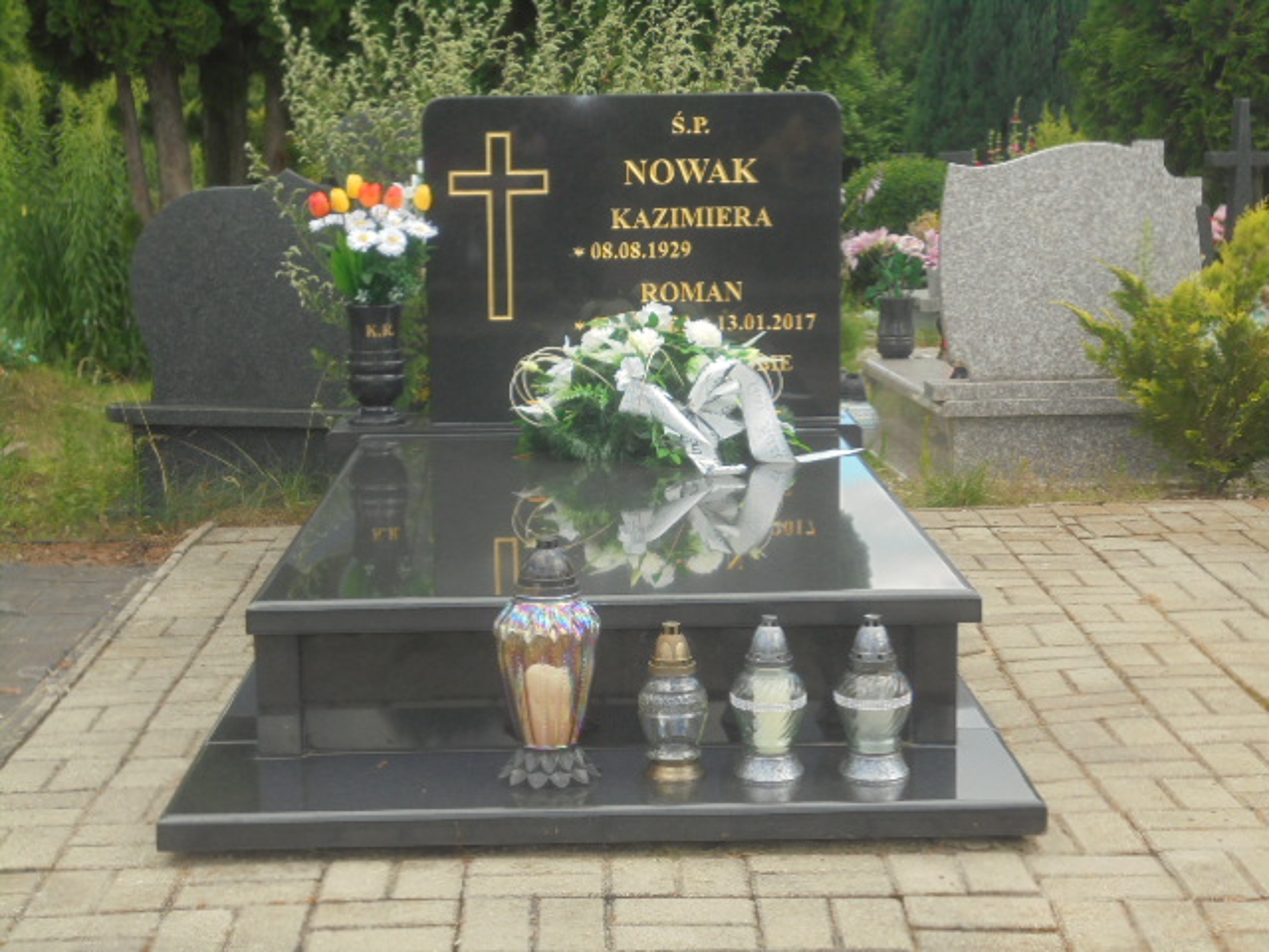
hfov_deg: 30.3
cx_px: 634
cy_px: 476
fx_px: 2346
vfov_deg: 22.9
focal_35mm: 64
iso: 100
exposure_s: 1/125
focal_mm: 11.5
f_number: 5.6
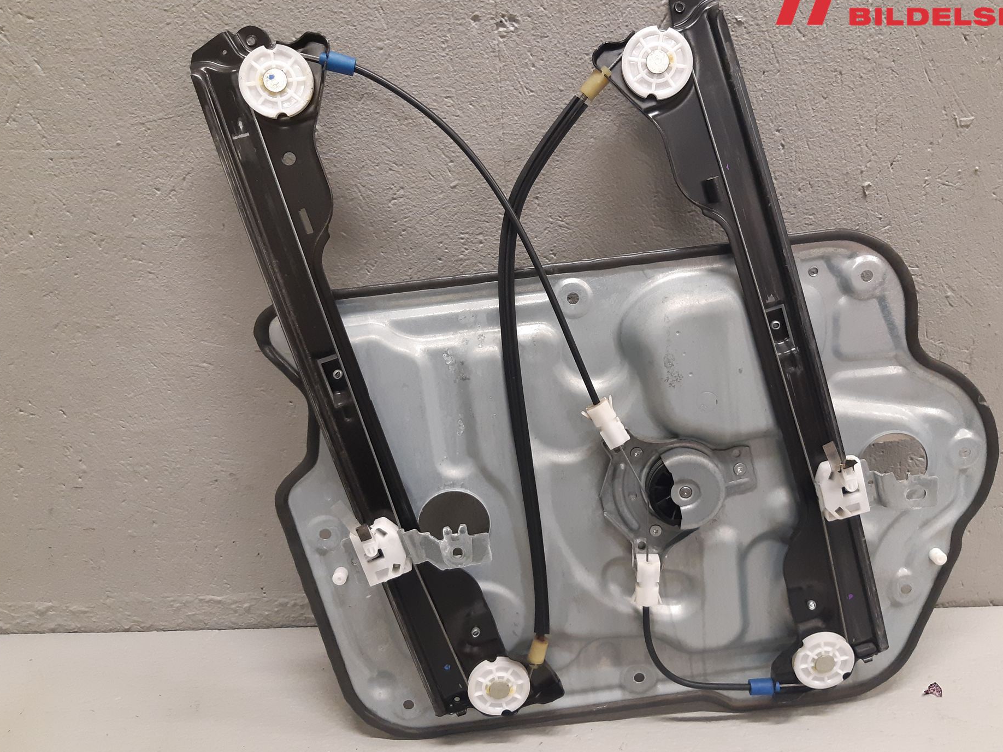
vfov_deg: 48.2
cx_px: 552
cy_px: 352
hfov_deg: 61.5
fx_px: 840
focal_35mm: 29
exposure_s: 1/50
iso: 200
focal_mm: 3.93
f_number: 1.7
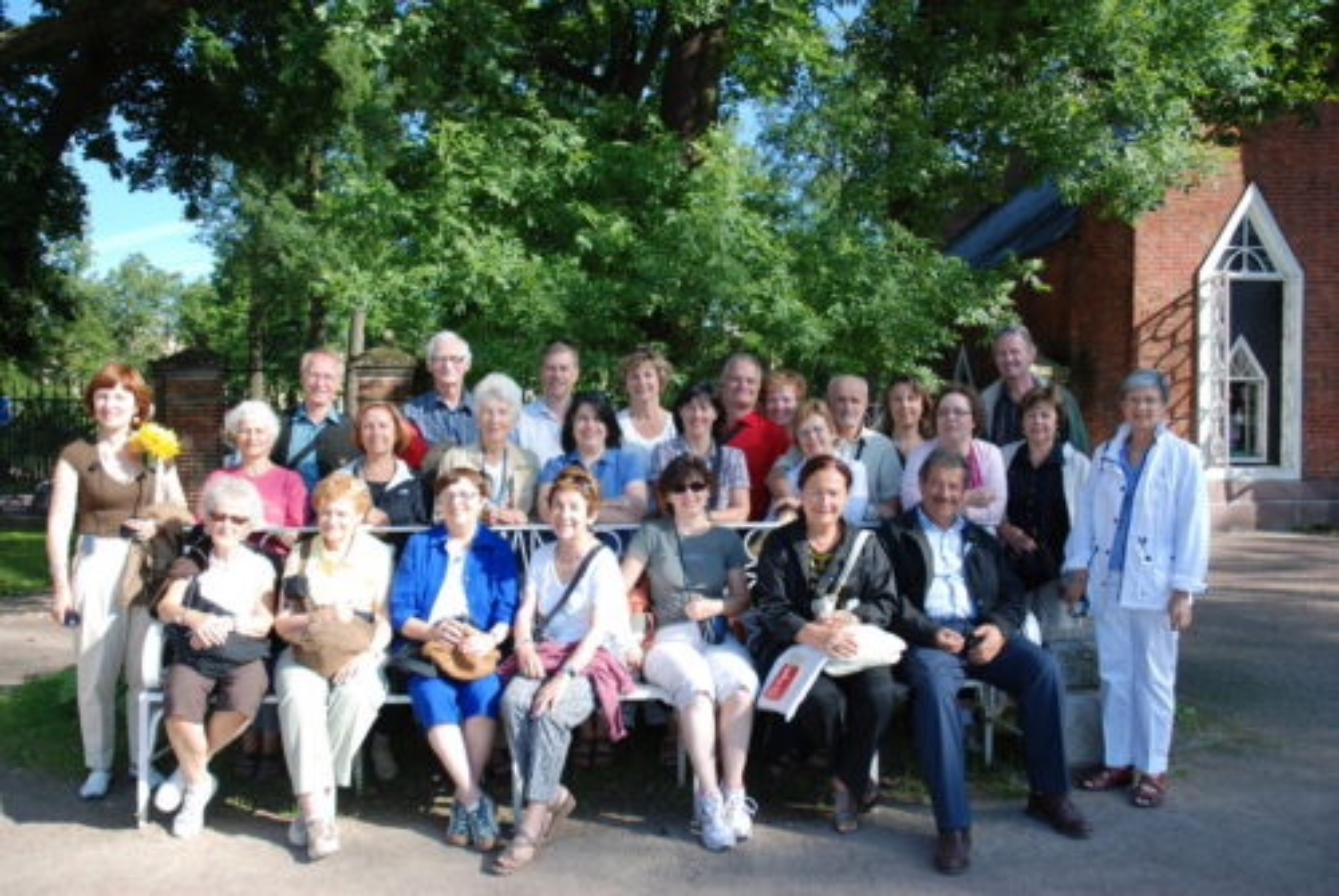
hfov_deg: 67.3
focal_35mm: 27
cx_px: 670
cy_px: 448
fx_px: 1006
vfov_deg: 48.1
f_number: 6.3
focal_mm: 18
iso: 100
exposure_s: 1/160
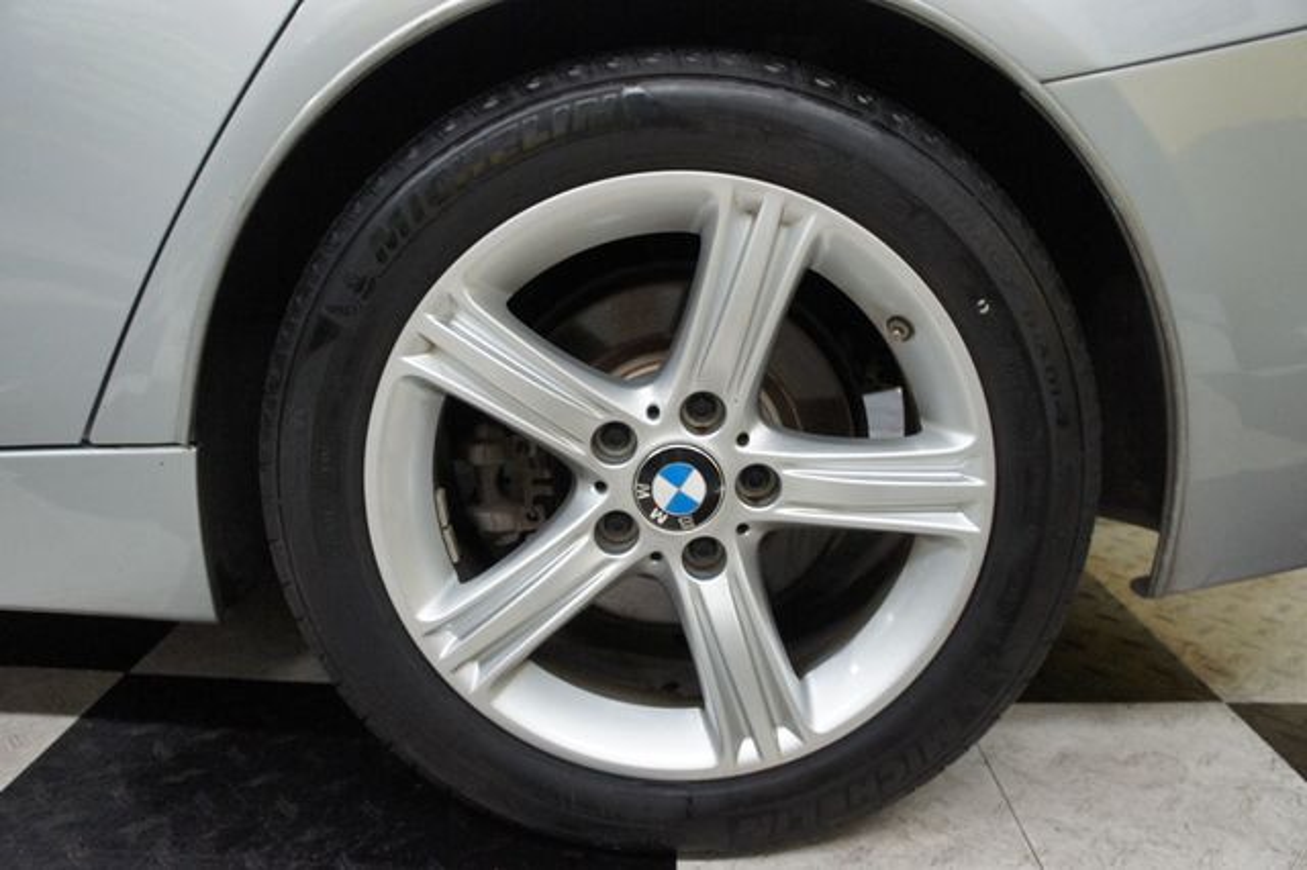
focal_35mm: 27
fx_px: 980
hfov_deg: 67.4
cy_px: 435
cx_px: 654
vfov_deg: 47.9
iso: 1600
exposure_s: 1/80
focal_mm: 18
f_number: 3.5
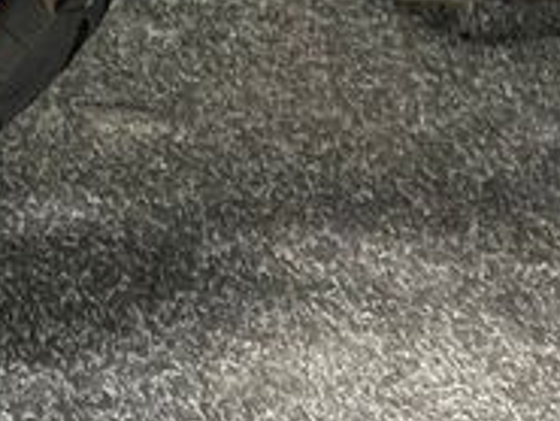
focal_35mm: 90
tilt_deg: -20.1
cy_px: -233
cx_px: -185
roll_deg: -2.8
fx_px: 1457
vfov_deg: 15.1
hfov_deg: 19.8
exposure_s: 1/25
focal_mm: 5.1
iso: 500
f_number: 1.6
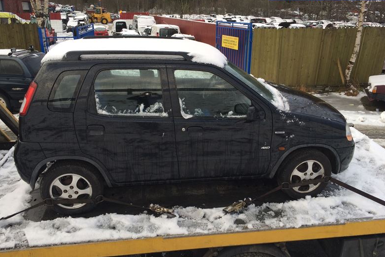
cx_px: 189
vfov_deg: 42.3
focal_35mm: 31
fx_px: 332
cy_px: 120
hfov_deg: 60.3
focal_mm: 4.15
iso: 32
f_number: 2.2
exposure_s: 1/194
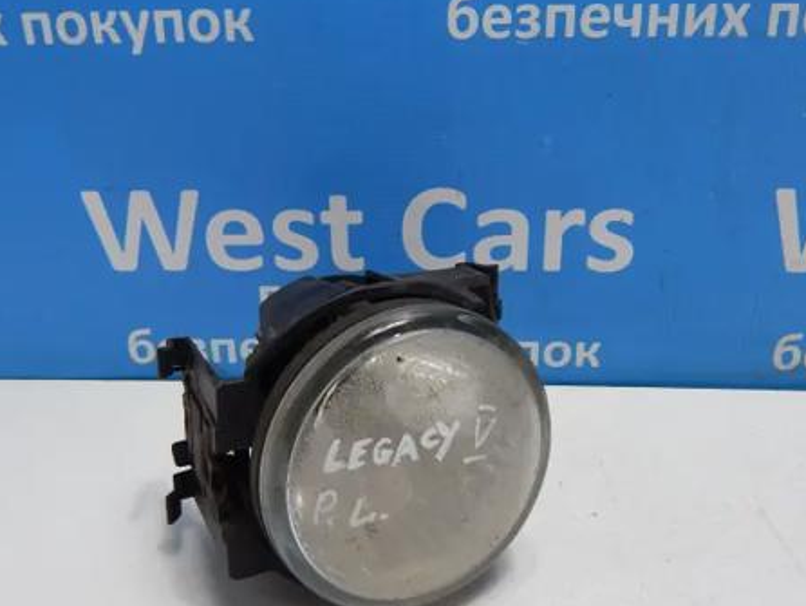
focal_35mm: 33
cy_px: 235
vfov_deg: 42.7
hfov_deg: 55.3
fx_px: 769
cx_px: 403
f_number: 3
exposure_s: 1/50
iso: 125
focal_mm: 4
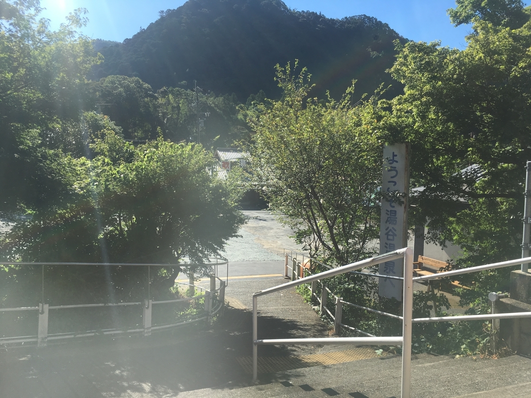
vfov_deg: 48.2
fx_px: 445
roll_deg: -0.9
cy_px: 199
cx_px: 266
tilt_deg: -3.2
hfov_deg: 61.7
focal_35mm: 29
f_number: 2.2
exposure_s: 1/974
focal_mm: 4.15
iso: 25
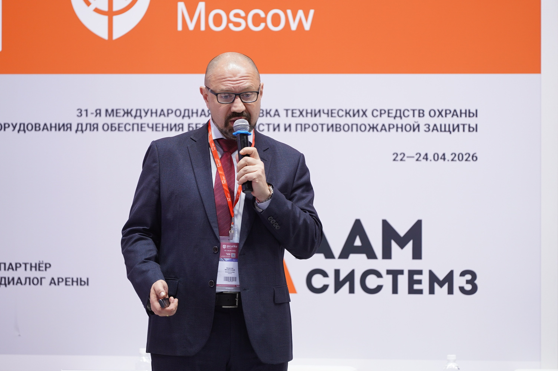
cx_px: 279
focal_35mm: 200
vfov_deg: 6.9
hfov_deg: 10.3
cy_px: 186
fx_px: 3097
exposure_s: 1/100
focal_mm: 200
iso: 500
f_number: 2.8
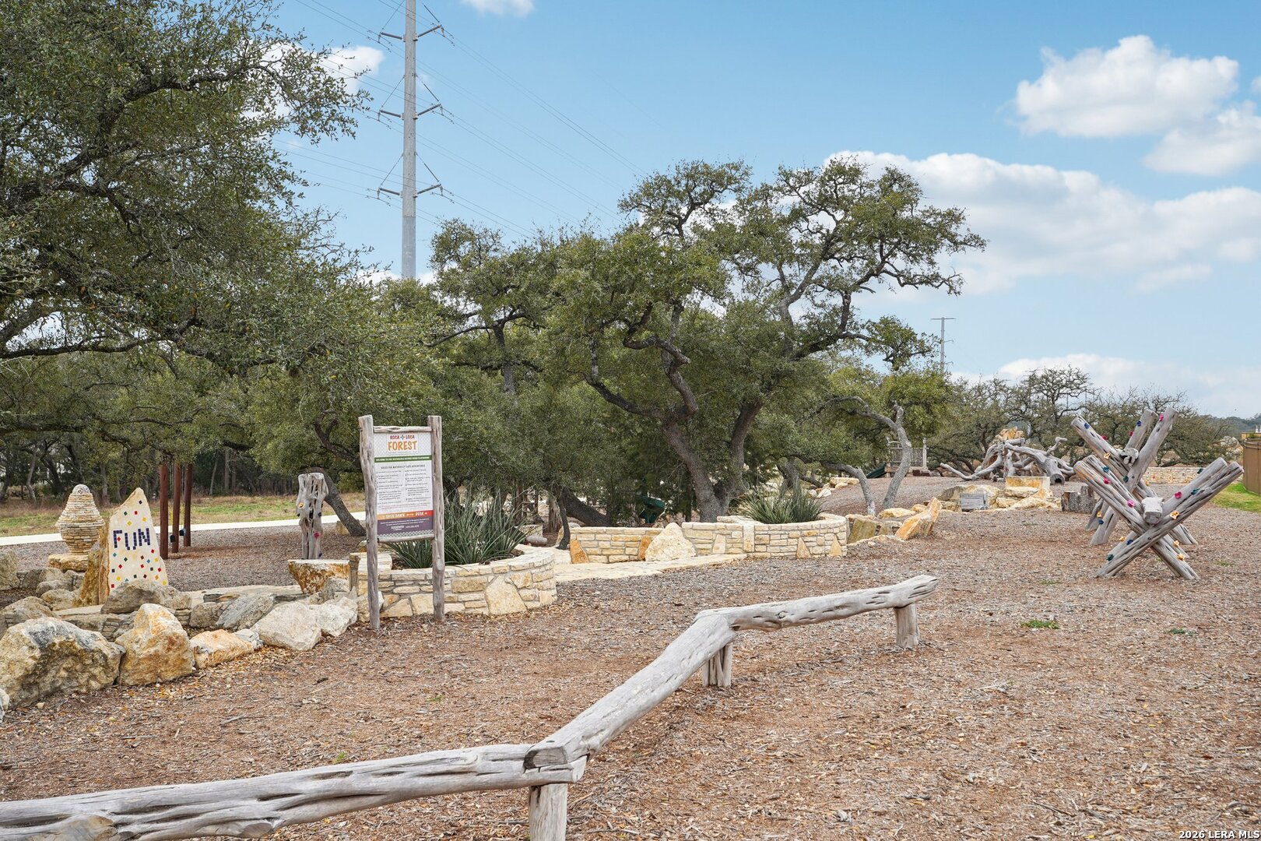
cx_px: 630
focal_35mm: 35
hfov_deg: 54.4
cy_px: 420
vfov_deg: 37.9
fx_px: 1226
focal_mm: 35
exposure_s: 1/80
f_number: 8
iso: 100
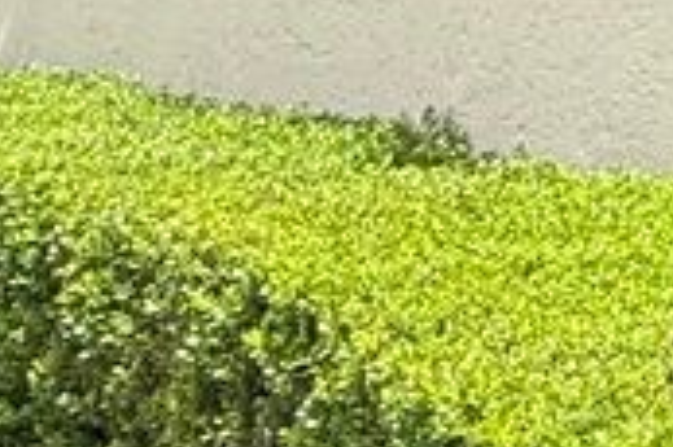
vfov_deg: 12.4
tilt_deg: +10.2
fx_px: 1886
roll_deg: +0.2
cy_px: -342
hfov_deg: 12.8
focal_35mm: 101
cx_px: 1805
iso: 64
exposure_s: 1/506
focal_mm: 2.22
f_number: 2.2
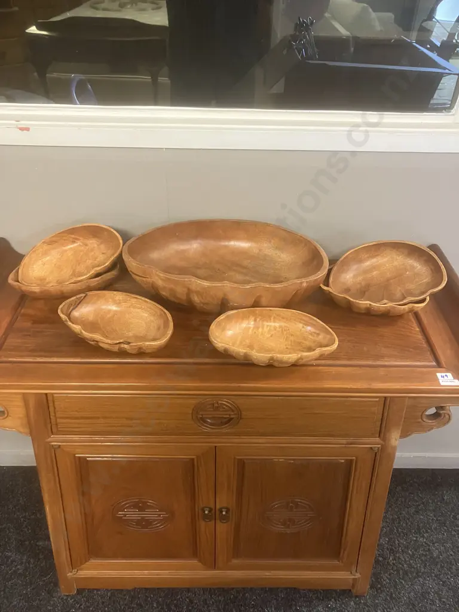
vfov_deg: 63.4
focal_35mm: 28
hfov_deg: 49.7
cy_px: 306
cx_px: 230
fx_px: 495
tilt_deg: -36.0
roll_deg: -2.1
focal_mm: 3.99
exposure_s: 1/33
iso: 250
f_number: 1.8
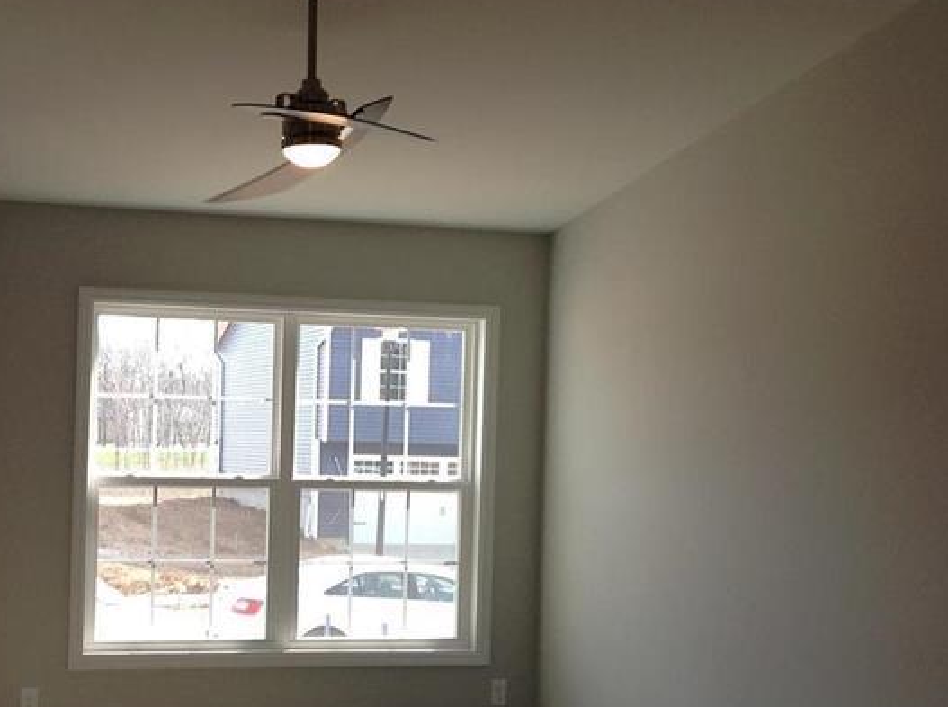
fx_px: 1858
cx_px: 266
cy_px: 464
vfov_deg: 21.5
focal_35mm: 68
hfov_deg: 28.3
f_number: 2.4
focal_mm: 4.28
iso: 50
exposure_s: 1/145
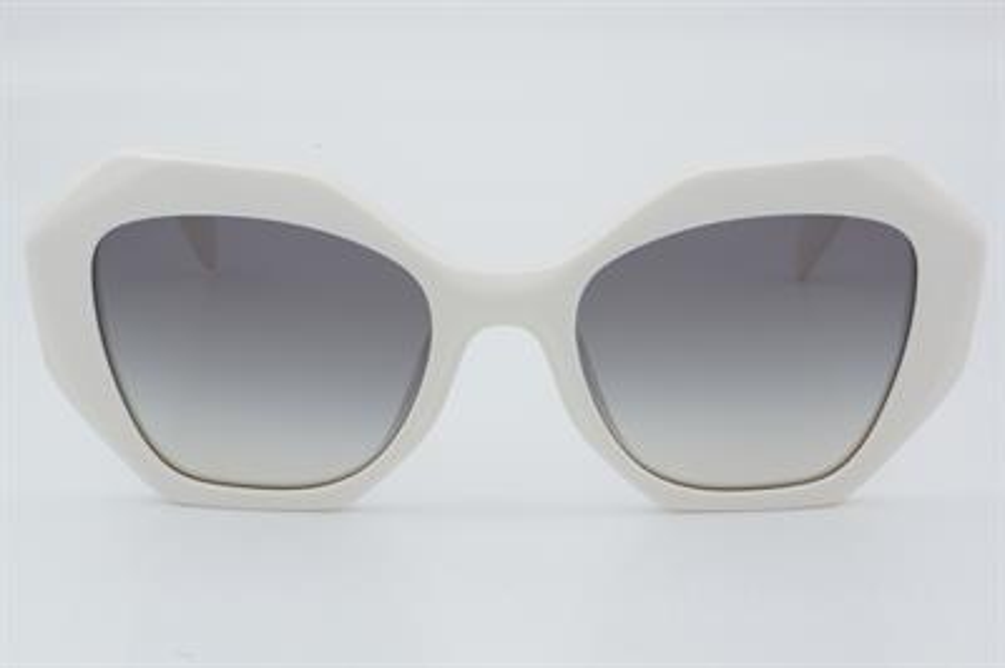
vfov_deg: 16.5
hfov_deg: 24.6
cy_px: 334
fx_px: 2301
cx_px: 502
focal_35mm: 82
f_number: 32
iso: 100
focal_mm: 55
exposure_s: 1/3
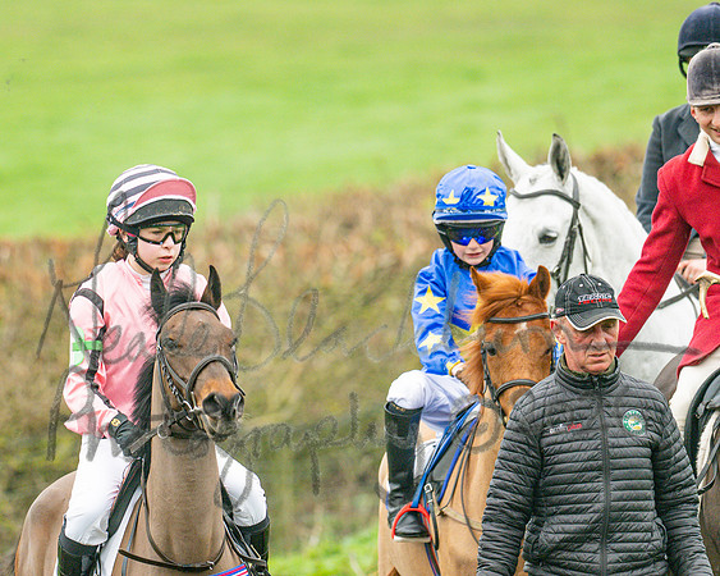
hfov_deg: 2.3
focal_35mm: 828
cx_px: 191
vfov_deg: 1.9
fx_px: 17633
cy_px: 302
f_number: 4.5
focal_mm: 400
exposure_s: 1/500
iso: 400
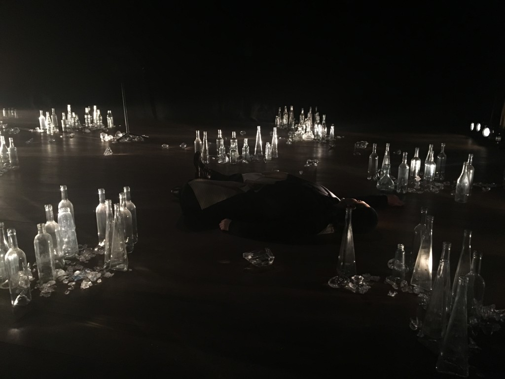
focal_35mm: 29
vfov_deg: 48.2
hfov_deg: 61.7
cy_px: 190
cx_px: 252
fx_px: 423
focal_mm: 4.15
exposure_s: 1/33
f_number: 2.2
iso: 250
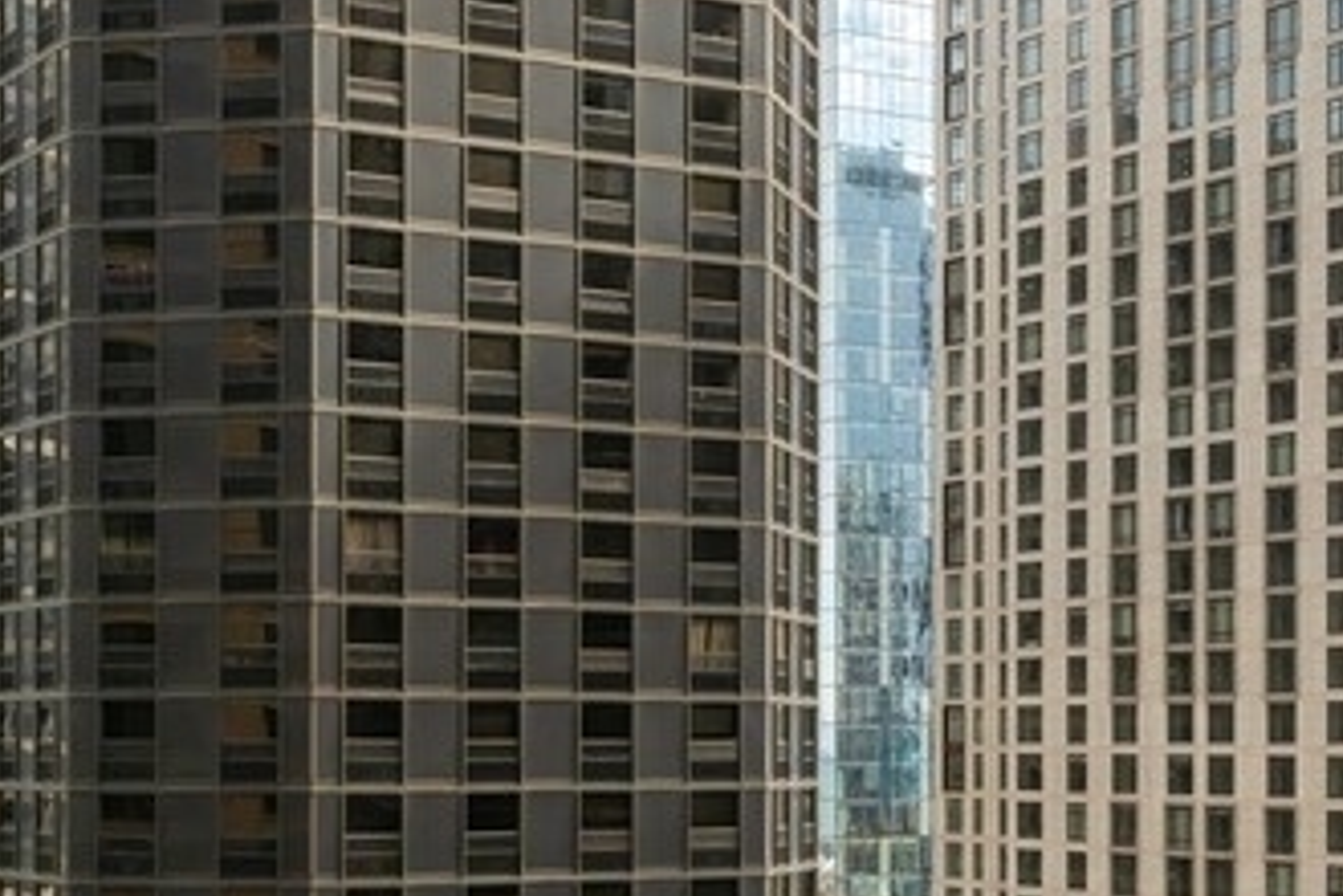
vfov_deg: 17.1
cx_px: 836
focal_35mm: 79
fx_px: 2947
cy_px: 721
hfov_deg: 25.6
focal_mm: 29
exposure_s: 1/200
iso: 320
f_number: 7.1
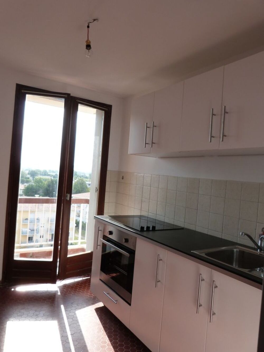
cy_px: 176
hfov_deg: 54.9
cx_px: 132
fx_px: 254
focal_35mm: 25
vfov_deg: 69.4
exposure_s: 1/125
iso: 100
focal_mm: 4.5
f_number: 4
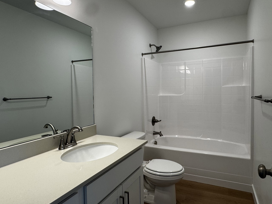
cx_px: 150
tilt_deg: -2.4
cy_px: 98
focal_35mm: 22
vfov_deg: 61.1
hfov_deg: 76.2
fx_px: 173
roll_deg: +0.6
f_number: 2.2
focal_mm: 2.22
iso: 64
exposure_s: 1/120
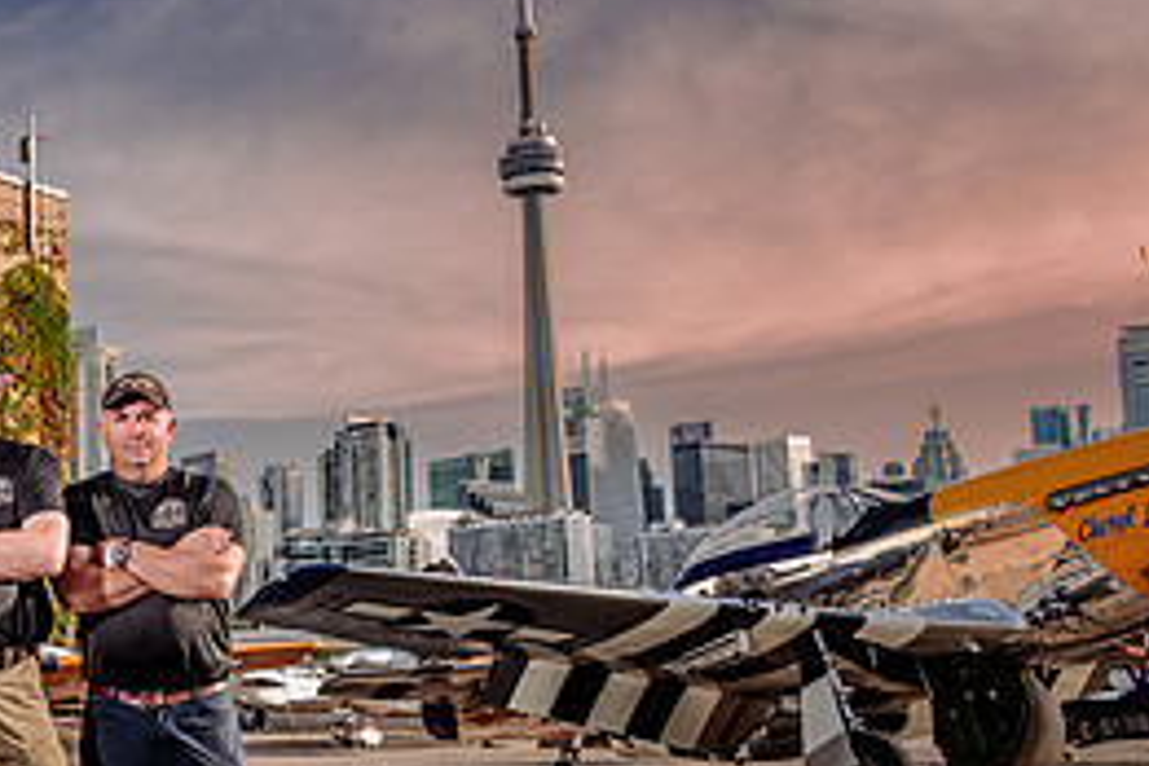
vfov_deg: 22.6
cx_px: 114
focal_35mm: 60
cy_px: 394
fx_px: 1915
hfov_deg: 31.8
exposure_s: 1/250
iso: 64
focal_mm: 27
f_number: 5.6
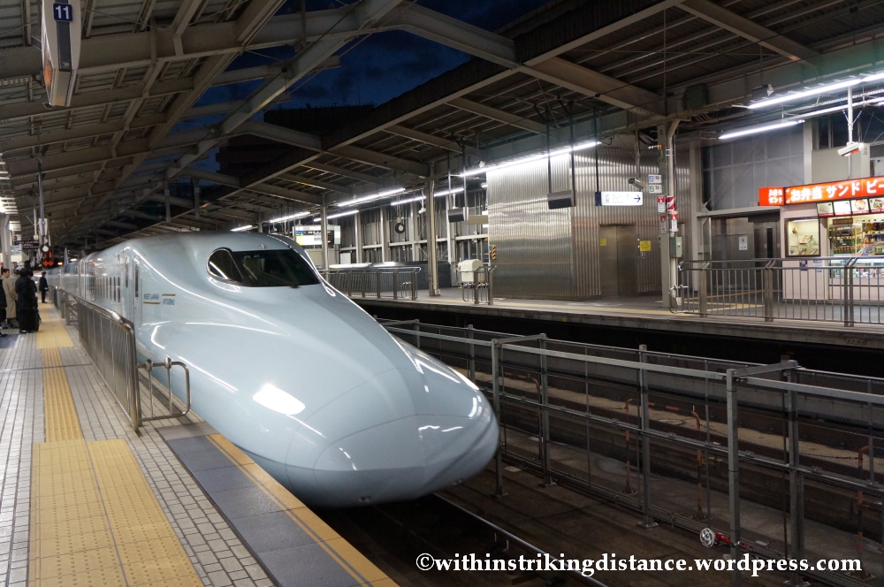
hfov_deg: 62.0
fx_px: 736
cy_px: 294
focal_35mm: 30
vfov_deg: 43.5
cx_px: 442
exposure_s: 1/160
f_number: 4
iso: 2500
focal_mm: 20
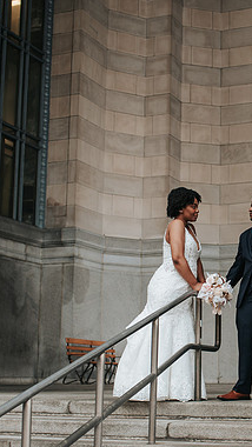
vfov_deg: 30.4
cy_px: 276
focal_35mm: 69
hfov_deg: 17.1
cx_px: 249
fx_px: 819
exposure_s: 1/125
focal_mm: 35
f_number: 2.8
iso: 220
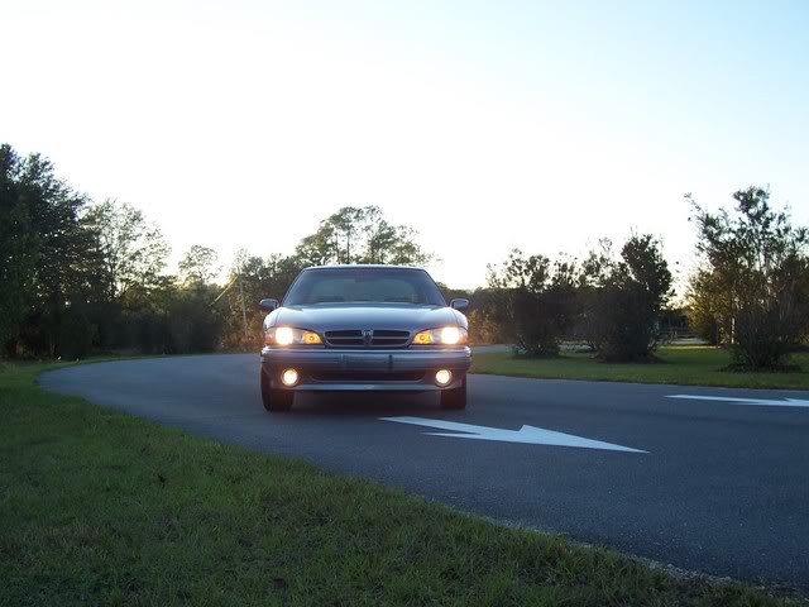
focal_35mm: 37
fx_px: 865
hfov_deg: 50.1
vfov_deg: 38.7
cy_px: 304
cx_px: 404
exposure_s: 1/250
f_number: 2.8
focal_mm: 5.6
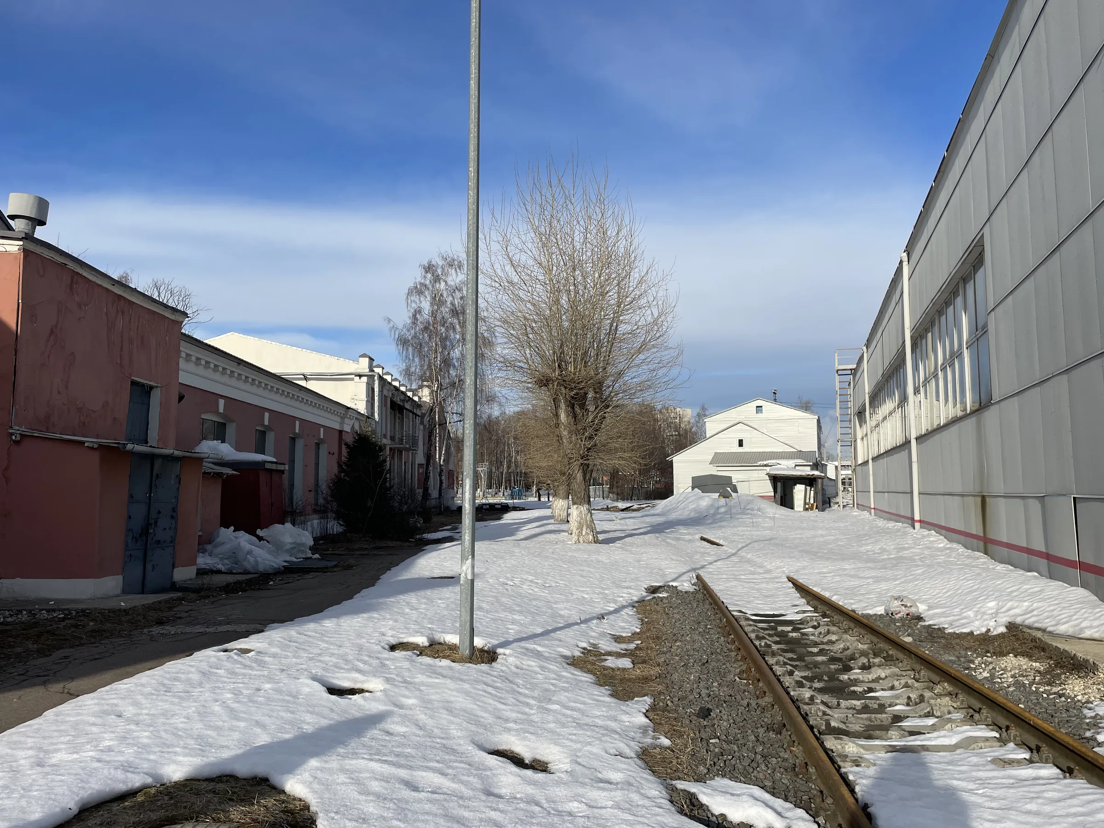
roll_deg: +0.9
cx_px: 552
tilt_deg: +6.9
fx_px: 829
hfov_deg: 67.3
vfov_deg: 53.1
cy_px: 414
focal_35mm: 26
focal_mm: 4.2
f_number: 1.6
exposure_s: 1/4464
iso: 32
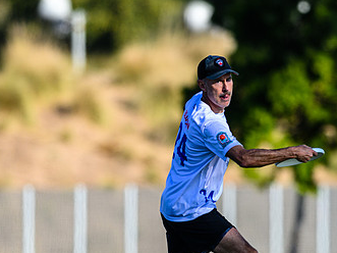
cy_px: 195
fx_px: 9372
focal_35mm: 963
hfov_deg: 2.1
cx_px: 213
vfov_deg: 1.5
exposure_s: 1/1600
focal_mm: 400
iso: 100
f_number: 3.2
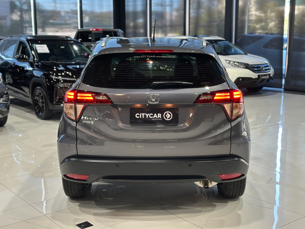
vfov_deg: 30.3
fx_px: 423
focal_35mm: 48
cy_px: 114
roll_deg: +0.0
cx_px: 152
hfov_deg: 39.7
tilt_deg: -10.3
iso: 125
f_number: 1.78
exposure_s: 1/60
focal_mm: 6.86
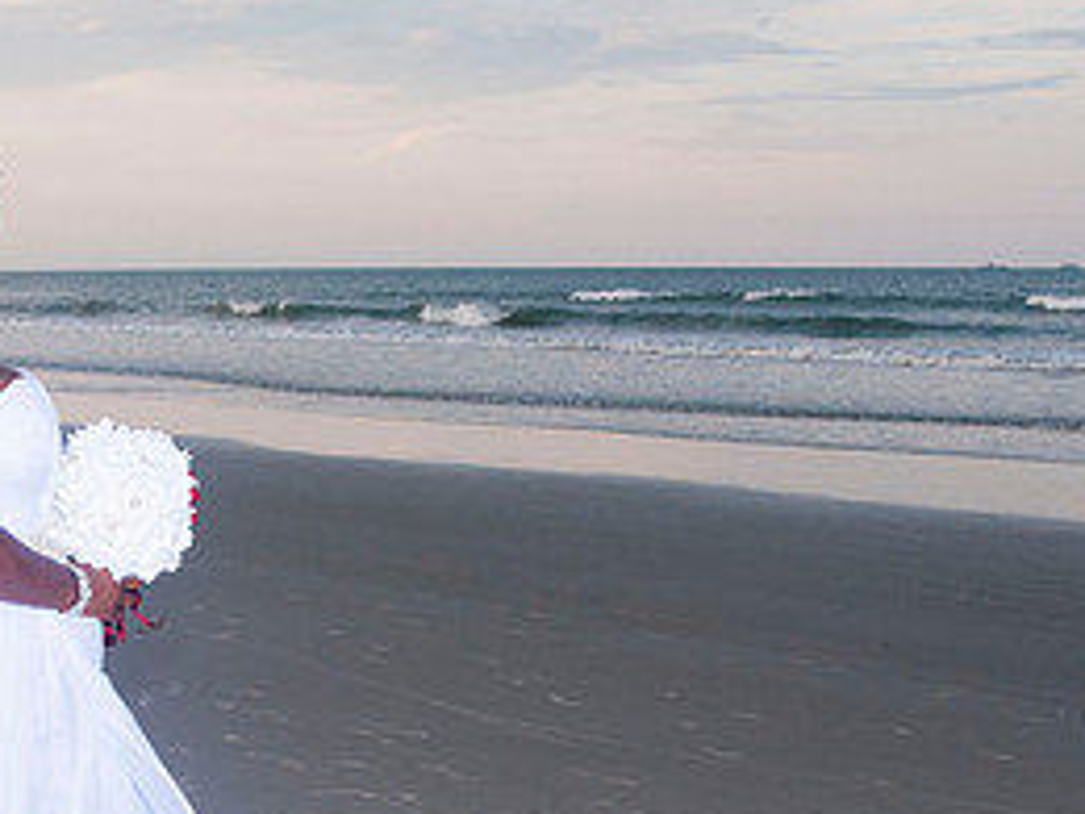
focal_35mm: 69
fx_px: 2163
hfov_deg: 27.7
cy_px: 571
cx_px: 249
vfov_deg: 21.2
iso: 400
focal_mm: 20
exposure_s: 1/200
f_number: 5.6
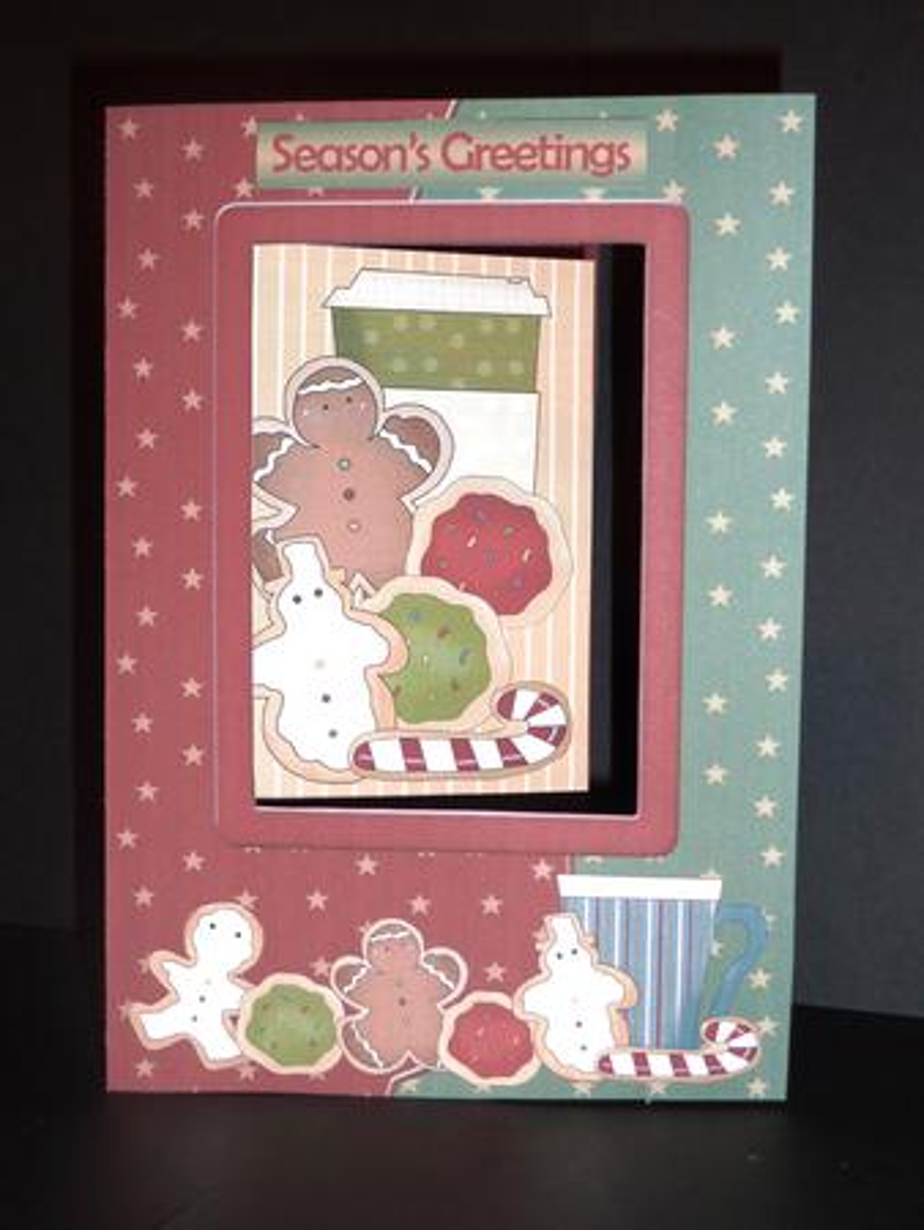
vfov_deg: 34.9
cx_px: 462
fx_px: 1956
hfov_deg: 26.6
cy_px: 615
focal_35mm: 55
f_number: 3.9
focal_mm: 9.1
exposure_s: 1/30
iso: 100
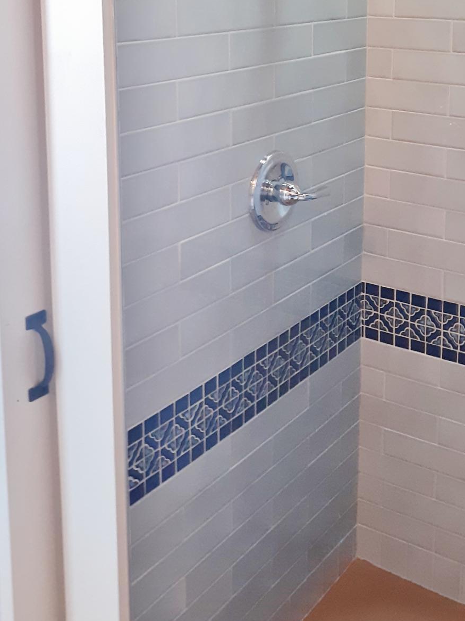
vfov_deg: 37.9
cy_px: 104
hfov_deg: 30.0
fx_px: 860
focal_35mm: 48
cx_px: 313
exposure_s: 1/40
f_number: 1.7
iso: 200
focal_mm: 3.7
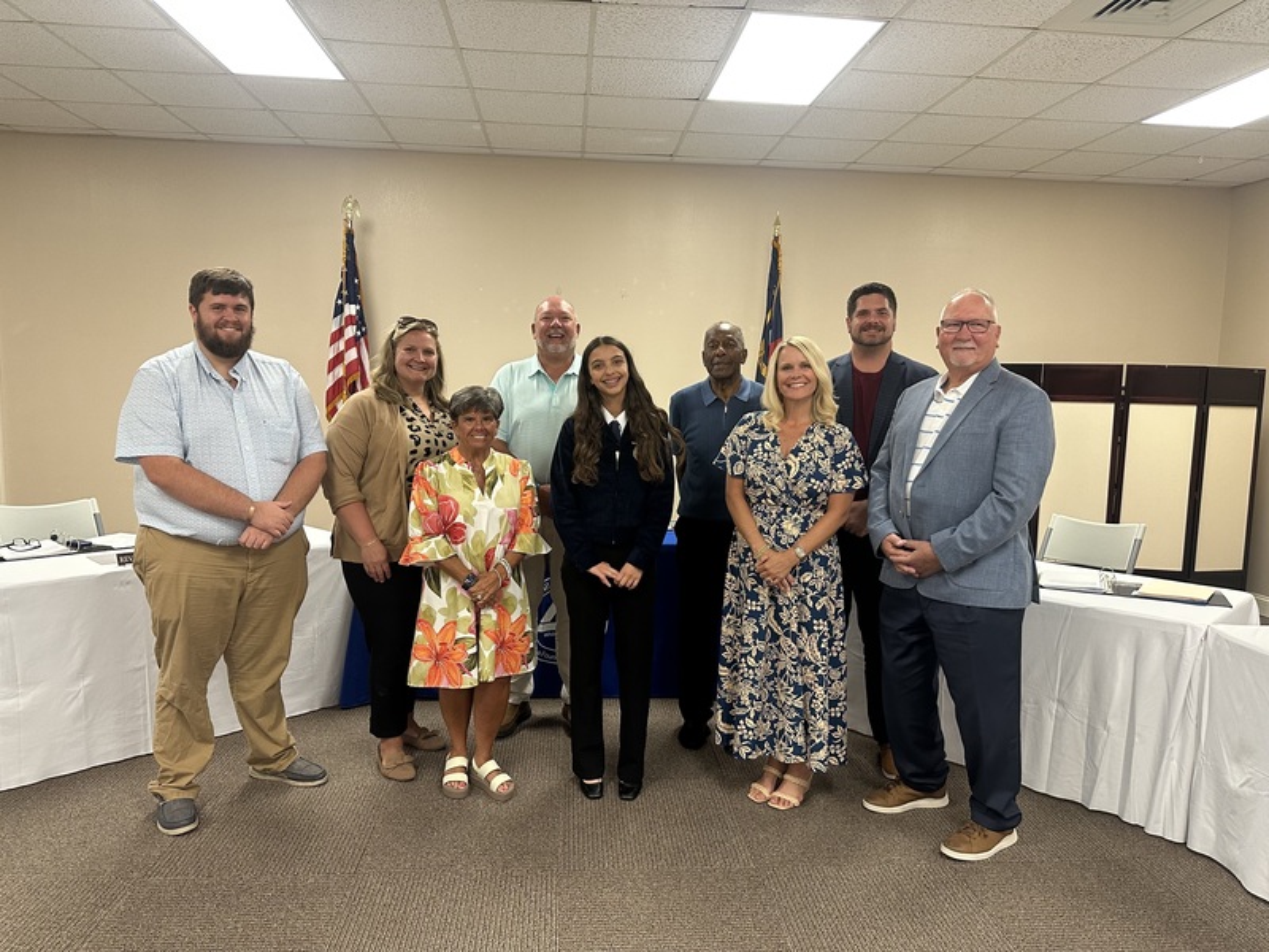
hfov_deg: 71.6
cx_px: 634
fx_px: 880
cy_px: 476
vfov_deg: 56.8
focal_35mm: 24
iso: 250
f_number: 1.78
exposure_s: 1/60
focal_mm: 6.86
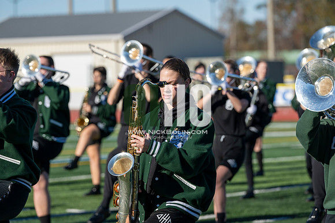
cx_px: 168
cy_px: 112
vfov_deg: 6.9
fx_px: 1861
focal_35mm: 200
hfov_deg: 10.3
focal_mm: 200
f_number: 5
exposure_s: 1/2000
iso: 250
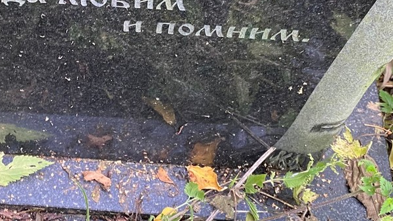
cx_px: 100
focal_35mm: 68
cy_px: 22
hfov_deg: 30.5
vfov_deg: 17.4
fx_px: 708
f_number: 1.8
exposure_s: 1/60
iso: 200
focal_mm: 4.25
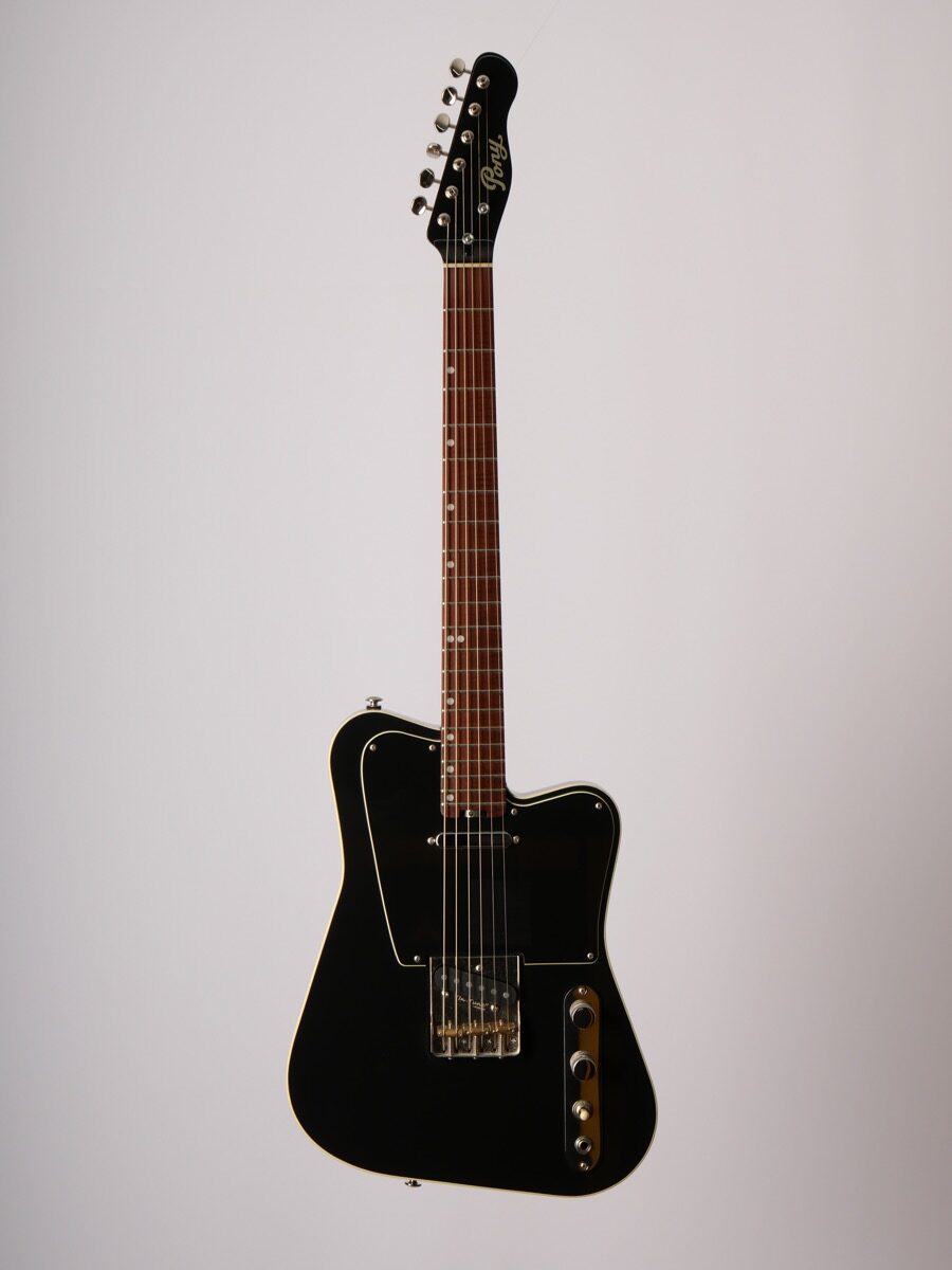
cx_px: 476
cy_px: 635
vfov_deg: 21.3
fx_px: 3374
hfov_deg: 16.1
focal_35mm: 92
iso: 200
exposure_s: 1/200
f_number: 7.1
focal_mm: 46
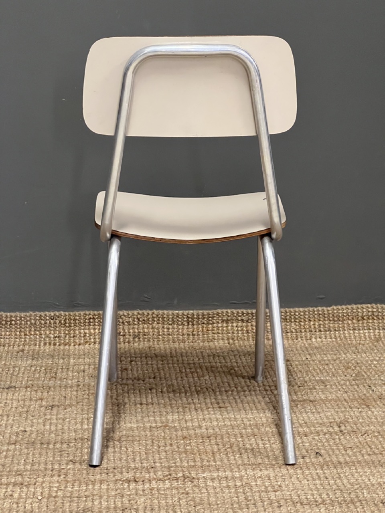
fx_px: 1142
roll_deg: +0.2
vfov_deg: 25.3
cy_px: 256
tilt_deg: -10.6
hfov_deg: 19.1
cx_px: 192
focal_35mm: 77
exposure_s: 1/50
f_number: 2.8
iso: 800
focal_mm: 9
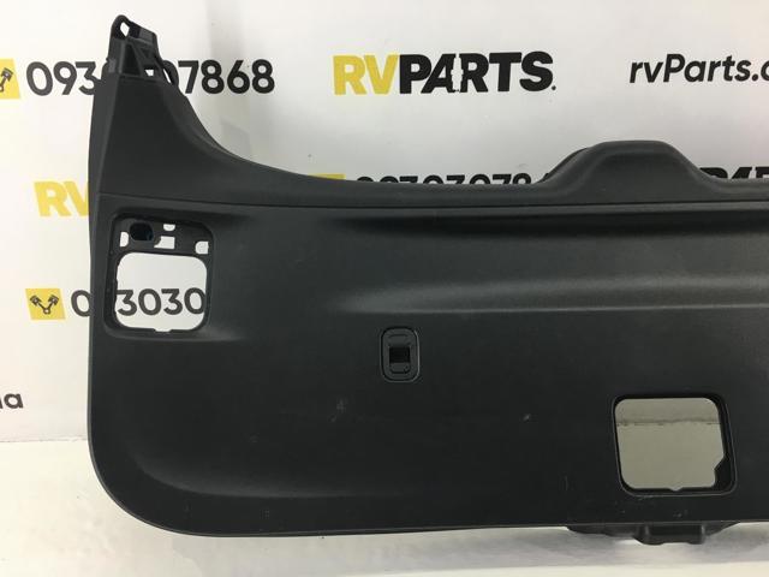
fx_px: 644
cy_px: 288
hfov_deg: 61.7
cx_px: 384
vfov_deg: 48.2
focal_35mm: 29
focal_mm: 4.15
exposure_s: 1/33
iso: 32
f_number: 2.2
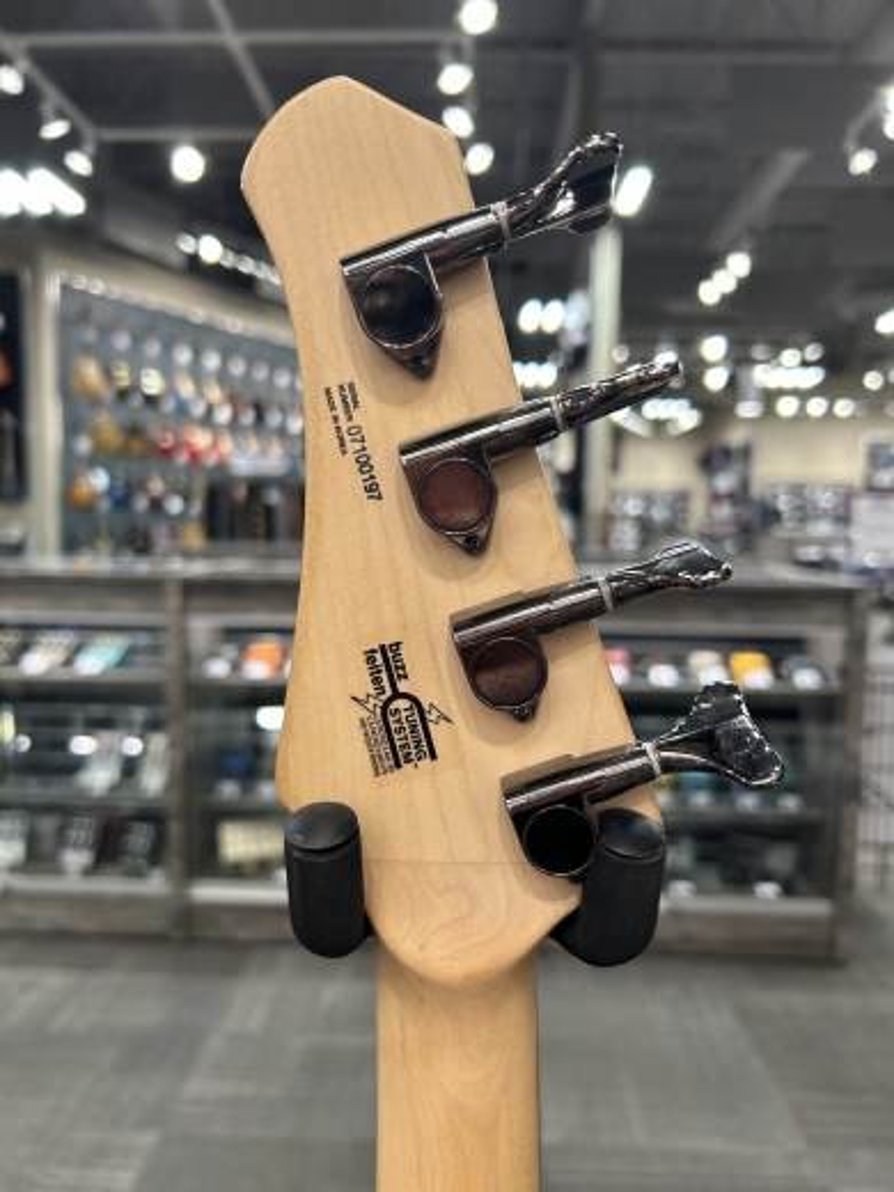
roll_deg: -0.4
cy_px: 596
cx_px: 447
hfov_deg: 53.1
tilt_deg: -6.6
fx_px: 895
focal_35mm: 26
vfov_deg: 67.3
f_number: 1.5
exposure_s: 1/120
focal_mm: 5.7
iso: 125
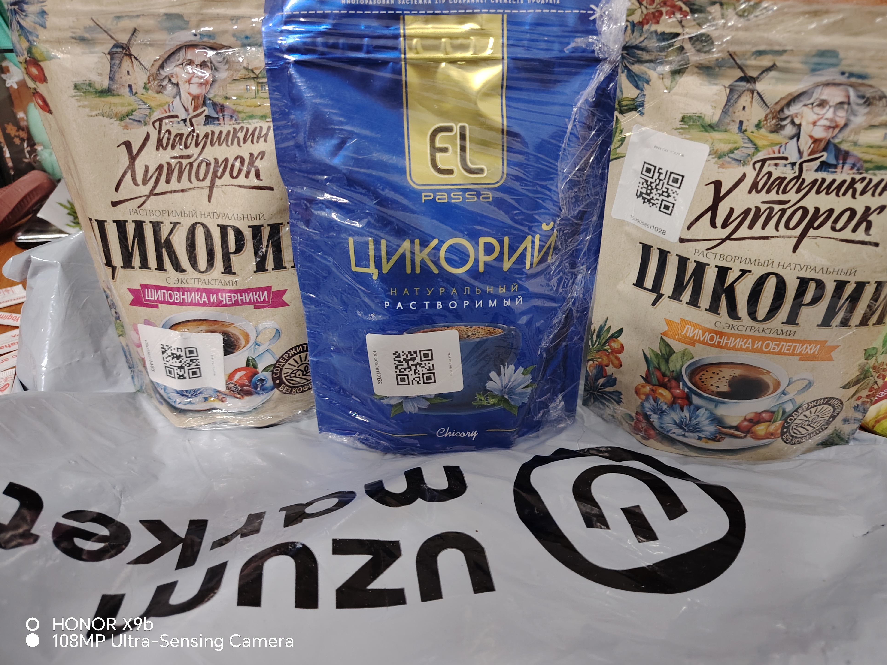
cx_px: 453
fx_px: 641
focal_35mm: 25
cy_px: 325
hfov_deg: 69.4
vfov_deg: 54.9
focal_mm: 5.25
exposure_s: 1/25
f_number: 1.75
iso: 3156
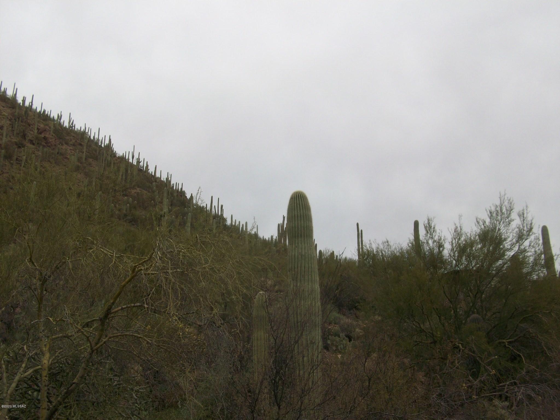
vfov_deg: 41.8
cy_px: 210
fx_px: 550
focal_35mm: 34
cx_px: 280
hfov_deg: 54.0
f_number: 5.5
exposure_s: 1/471
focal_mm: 5.7
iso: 64
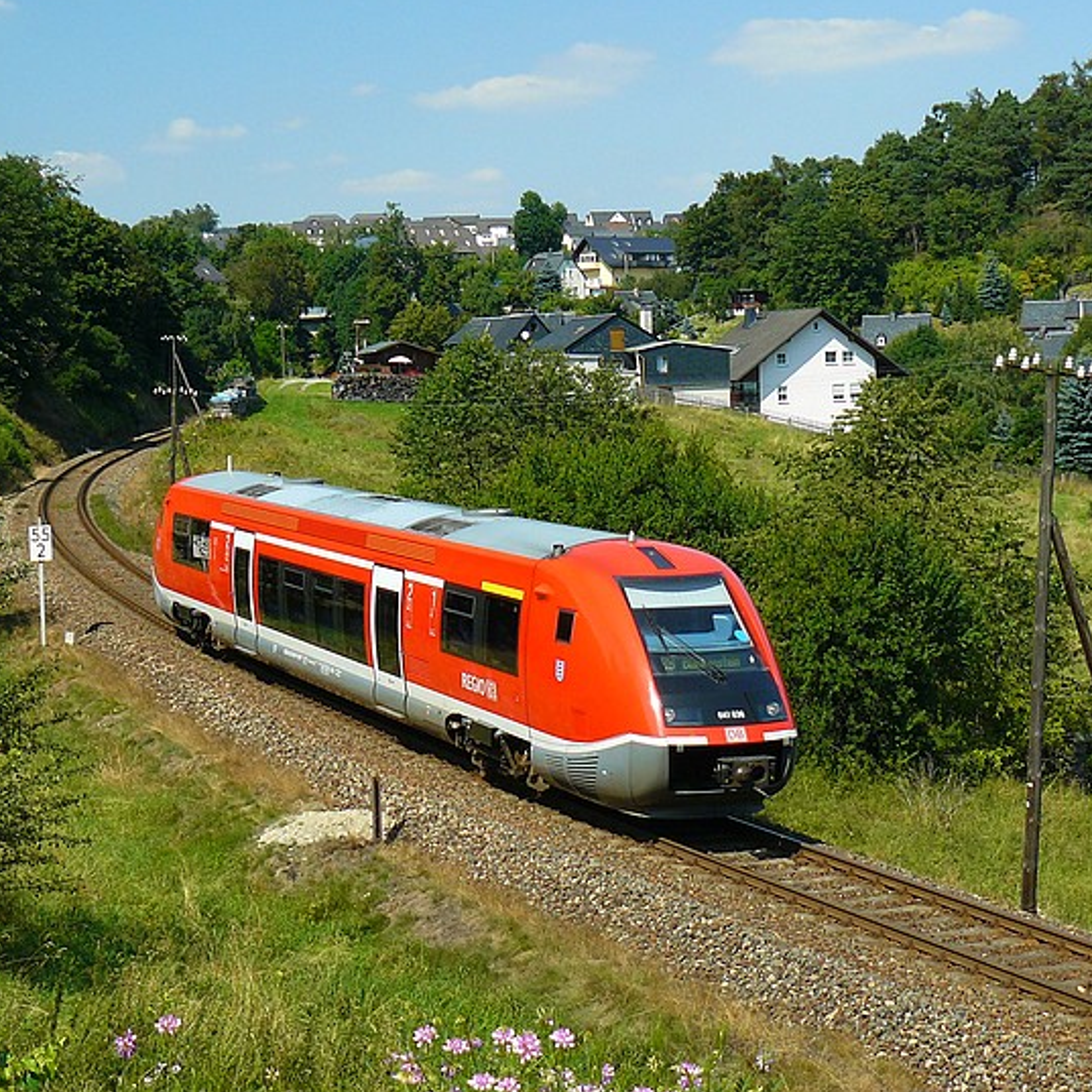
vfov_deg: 24.3
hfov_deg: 24.3
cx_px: 494
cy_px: 515
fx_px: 2534
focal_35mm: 71
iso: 100
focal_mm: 8.9
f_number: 2.8
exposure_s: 1/400
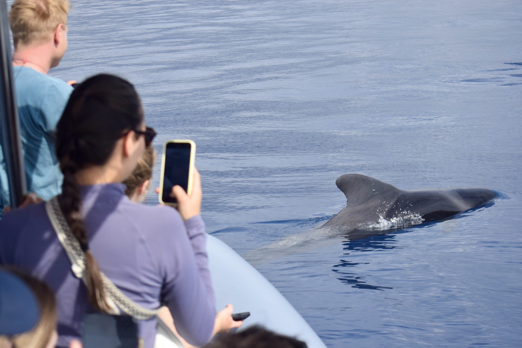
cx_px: 261
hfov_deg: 24.6
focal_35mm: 82
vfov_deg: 16.6
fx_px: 1196
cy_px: 174
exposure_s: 1/1600
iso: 400
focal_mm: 55
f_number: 6.3
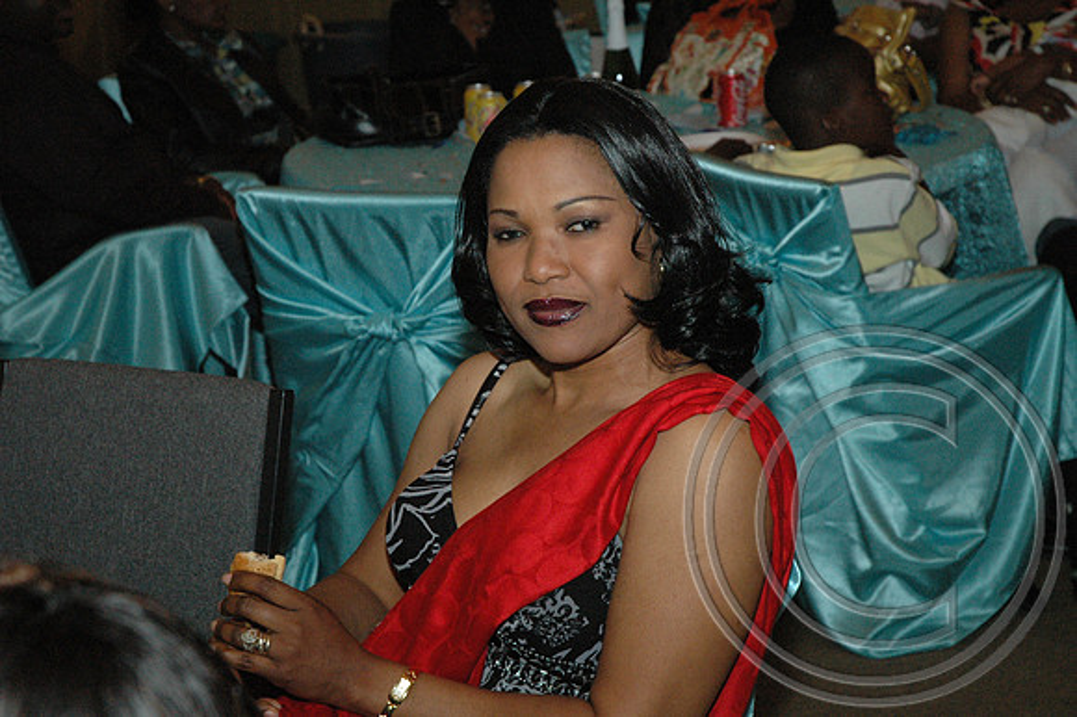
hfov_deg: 24.6
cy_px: 358
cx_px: 538
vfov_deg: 16.5
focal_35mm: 82
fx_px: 2467
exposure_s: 1/60
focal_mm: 55
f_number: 5.6
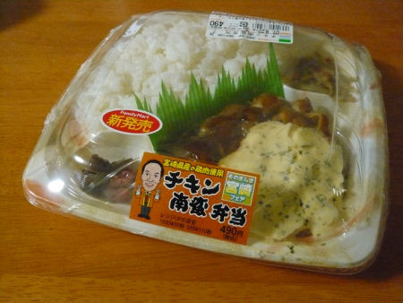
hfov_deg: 53.9
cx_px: 202
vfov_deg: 41.8
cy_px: 152
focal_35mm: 34
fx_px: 396
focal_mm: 5.5
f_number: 3.1
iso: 800
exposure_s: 1/15
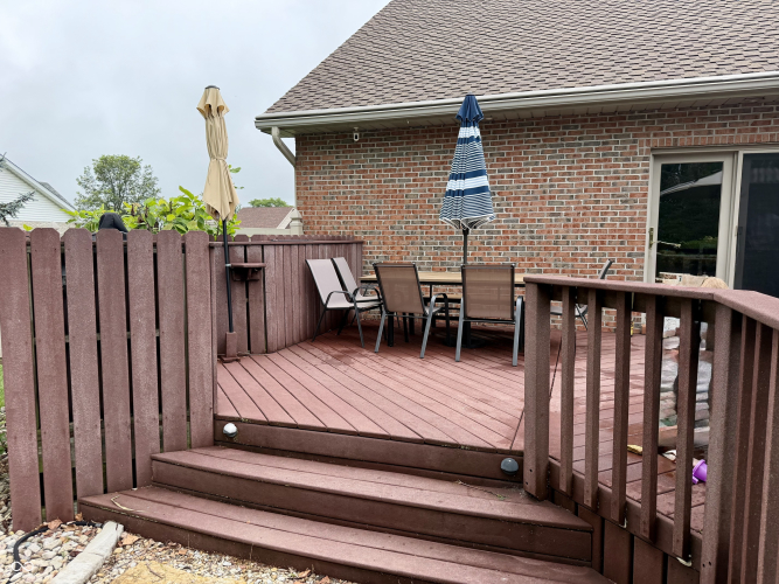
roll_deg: -0.1
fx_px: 540
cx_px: 390
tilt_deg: -6.7
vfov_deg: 56.8
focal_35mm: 24
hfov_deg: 71.6
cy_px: 292
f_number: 1.78
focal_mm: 6.76
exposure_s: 1/1361
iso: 100
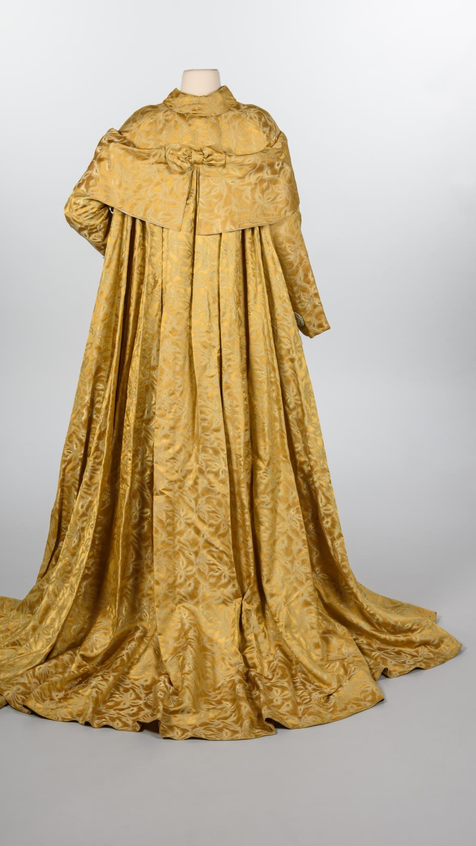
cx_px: 199
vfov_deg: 39.2
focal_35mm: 53
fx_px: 1190
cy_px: 420
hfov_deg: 22.6
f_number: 16
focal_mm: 50
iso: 160
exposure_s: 1/200
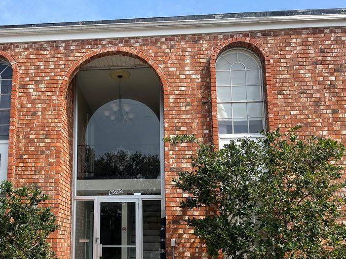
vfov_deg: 37.3
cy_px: 174
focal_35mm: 38
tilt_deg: +8.0
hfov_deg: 48.4
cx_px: 123
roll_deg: +0.0
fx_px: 380
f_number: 1.6
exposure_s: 1/2288
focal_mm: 5.1
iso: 32
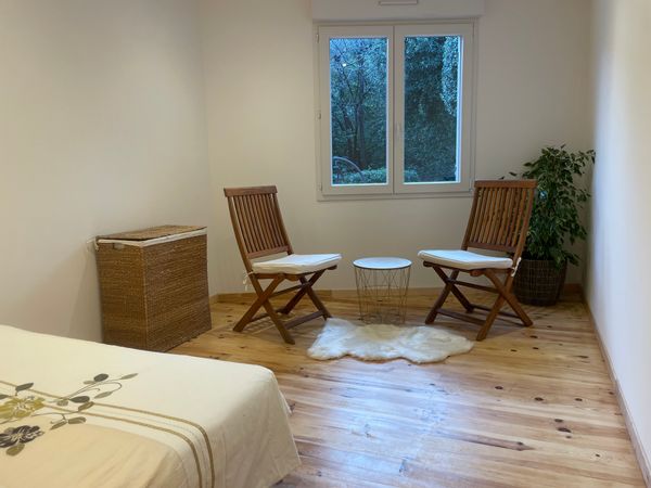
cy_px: 244
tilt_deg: -7.8
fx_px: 489
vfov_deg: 53.1
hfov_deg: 67.3
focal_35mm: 26
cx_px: 326
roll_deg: +1.9
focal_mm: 4.2
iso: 64
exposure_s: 1/100
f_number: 1.6
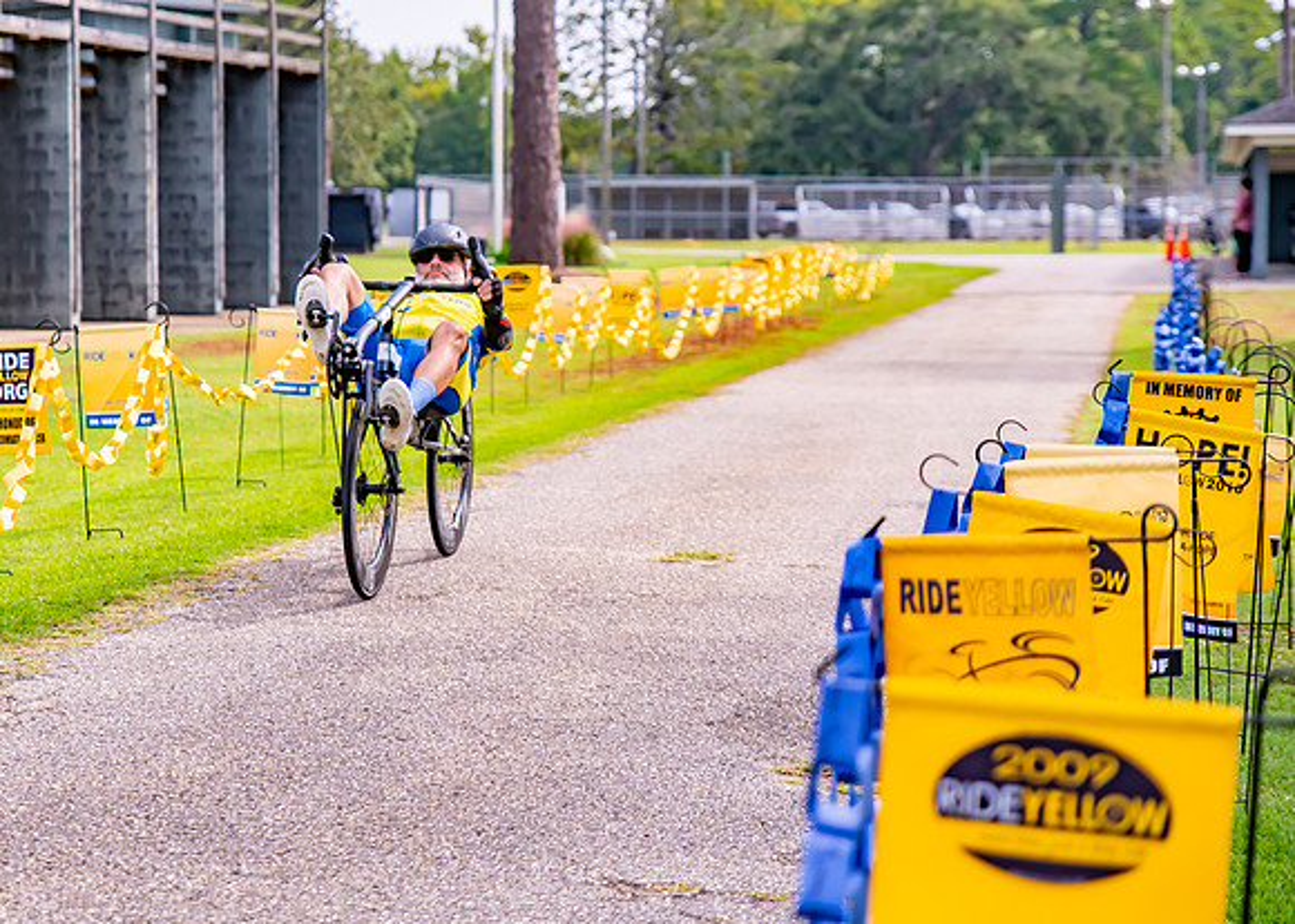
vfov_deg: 19.5
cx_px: 472
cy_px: 352
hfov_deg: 26.9
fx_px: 2692
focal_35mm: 73
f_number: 2.8
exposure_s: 1/6400
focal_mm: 55
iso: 500
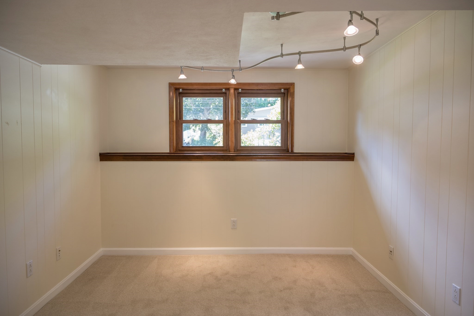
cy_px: 158
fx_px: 316
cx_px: 237
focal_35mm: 24
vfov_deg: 53.1
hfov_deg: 73.8
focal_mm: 24
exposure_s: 1/40
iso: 400
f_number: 4
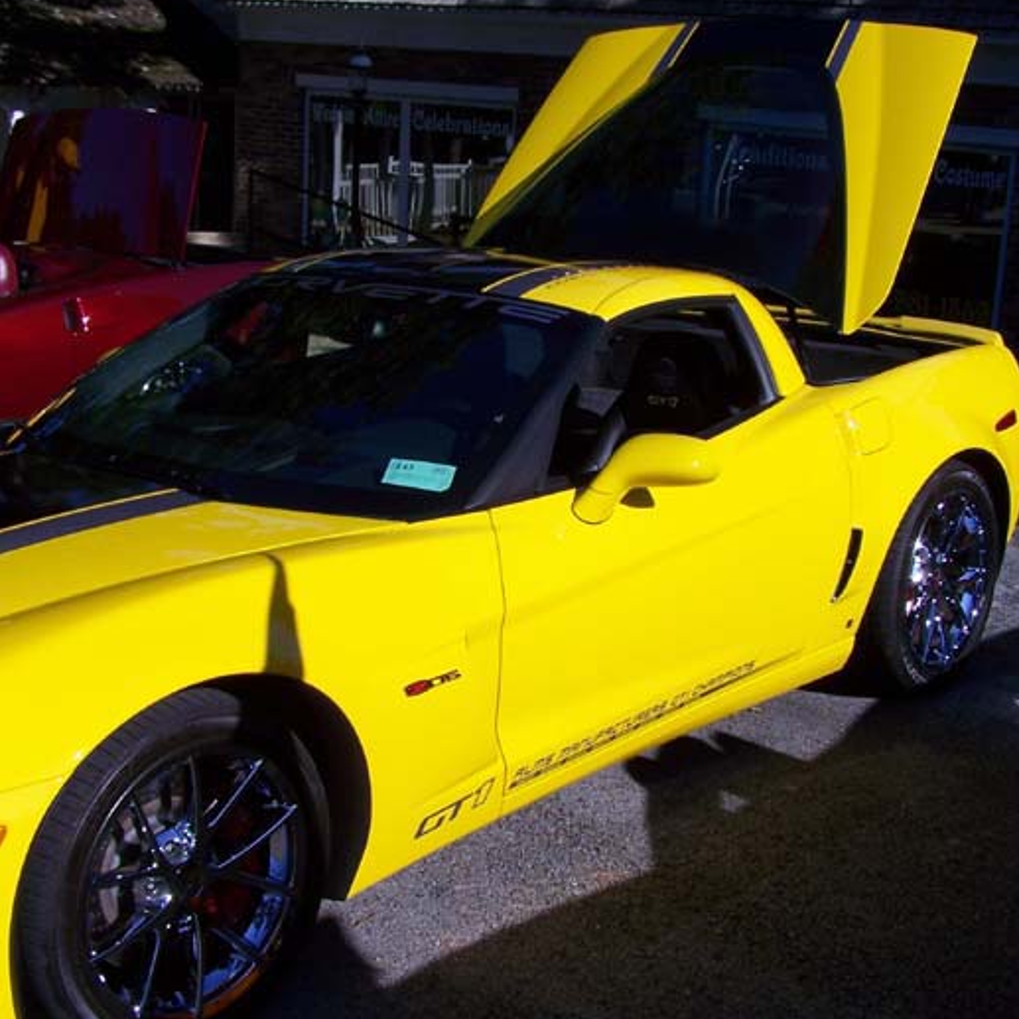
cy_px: 480
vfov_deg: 32.8
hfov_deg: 32.8
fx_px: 1732
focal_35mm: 52
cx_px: 503
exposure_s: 1/640
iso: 80
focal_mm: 6.3
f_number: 5.6
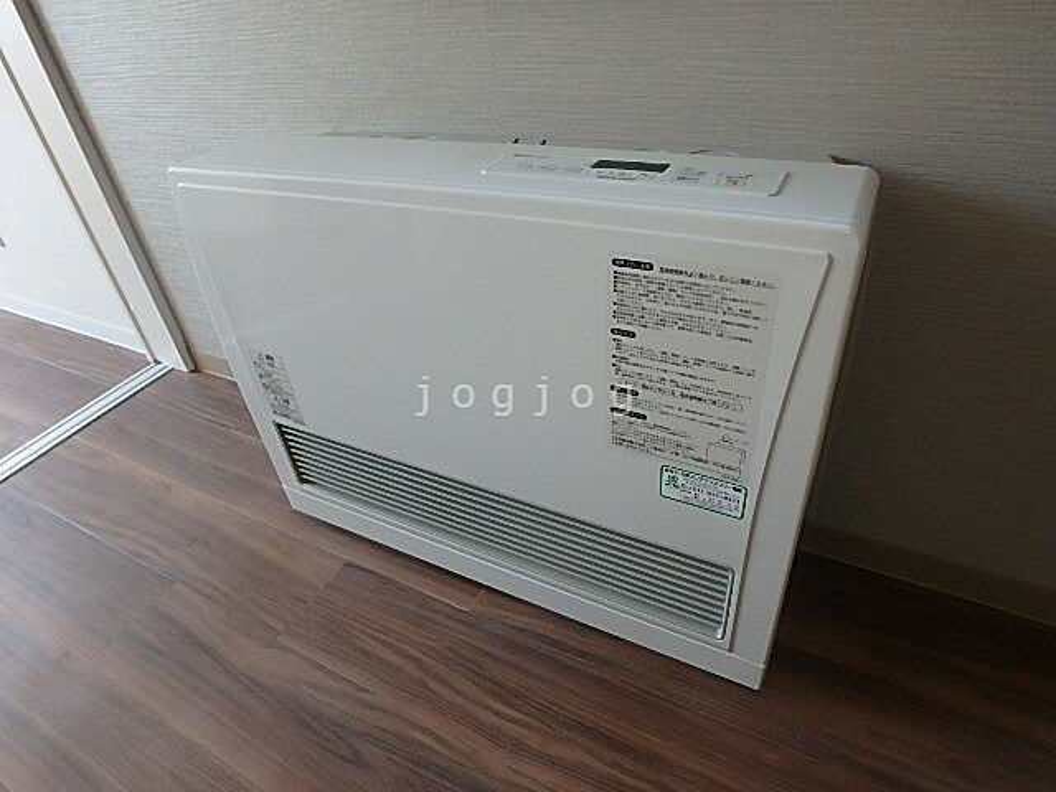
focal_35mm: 21
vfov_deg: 63.4
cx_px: 528
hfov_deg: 79.0
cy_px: 396
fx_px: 641
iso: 320
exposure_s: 1/30
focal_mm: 3.7
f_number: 3.5
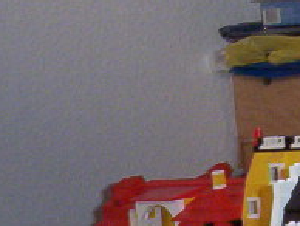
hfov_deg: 11.5
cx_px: 453
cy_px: 327
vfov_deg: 8.9
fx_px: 1423
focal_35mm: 164
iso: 140
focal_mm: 6
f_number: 4.5
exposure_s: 1/30
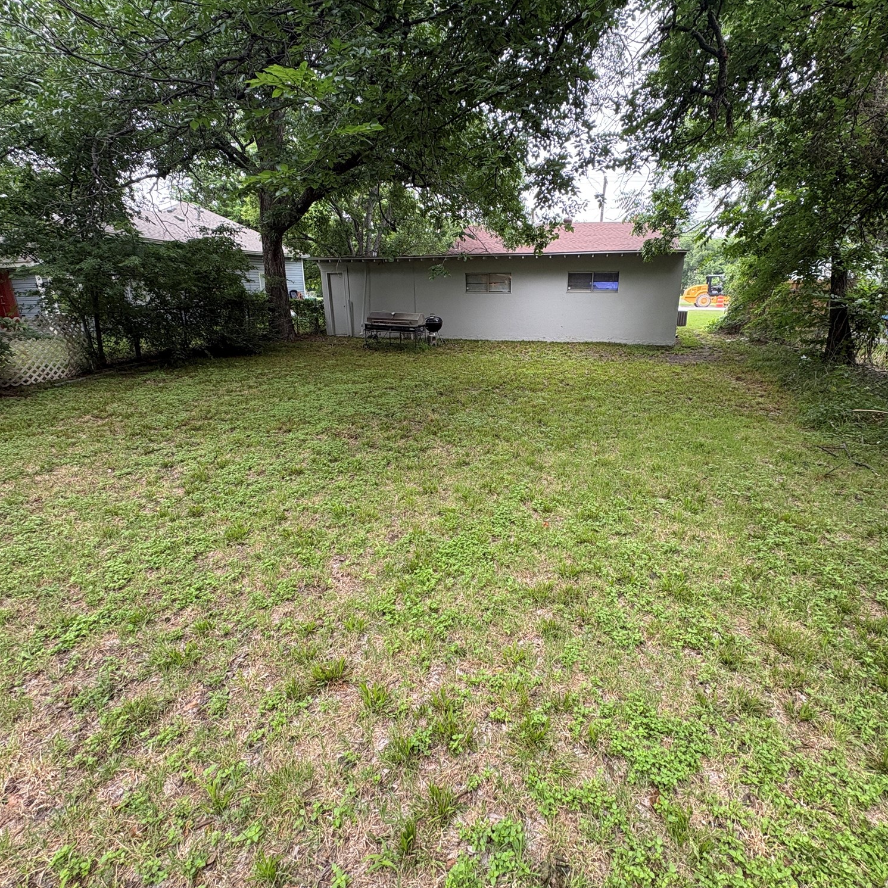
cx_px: 472
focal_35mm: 17
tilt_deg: -16.6
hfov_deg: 83.9
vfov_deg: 84.0
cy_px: 434
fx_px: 493
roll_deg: +0.3
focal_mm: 2.22
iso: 125
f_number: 2.2
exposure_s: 1/99
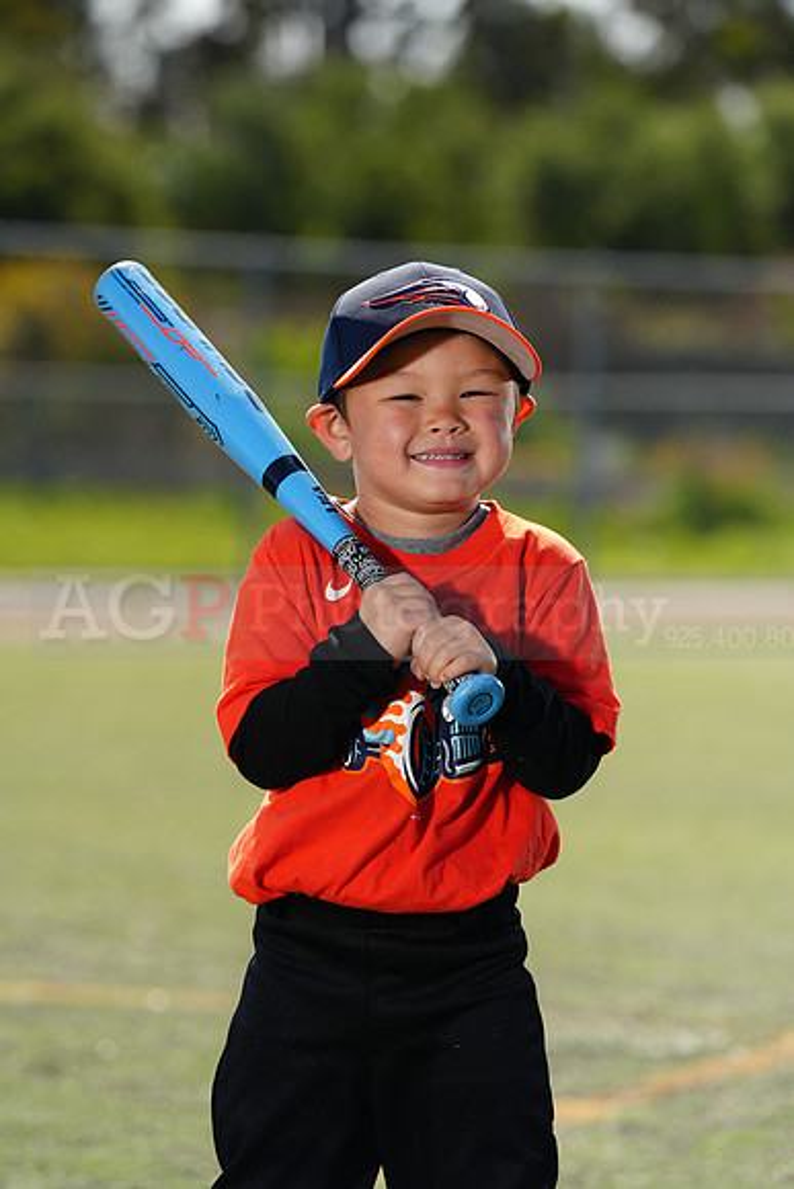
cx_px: 397
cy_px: 594
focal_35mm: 182
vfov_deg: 11.3
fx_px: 6017
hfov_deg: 7.5
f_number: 5
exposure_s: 1/250
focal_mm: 182
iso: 50
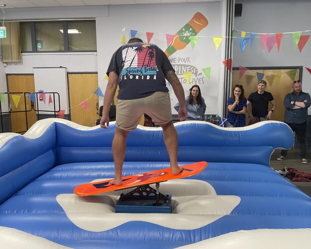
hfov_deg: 62.2
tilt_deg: -7.0
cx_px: 161
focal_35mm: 28
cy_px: 126
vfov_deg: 51.5
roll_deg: +1.2
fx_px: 258
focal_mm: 4.2
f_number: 1.6
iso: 125
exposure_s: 1/50
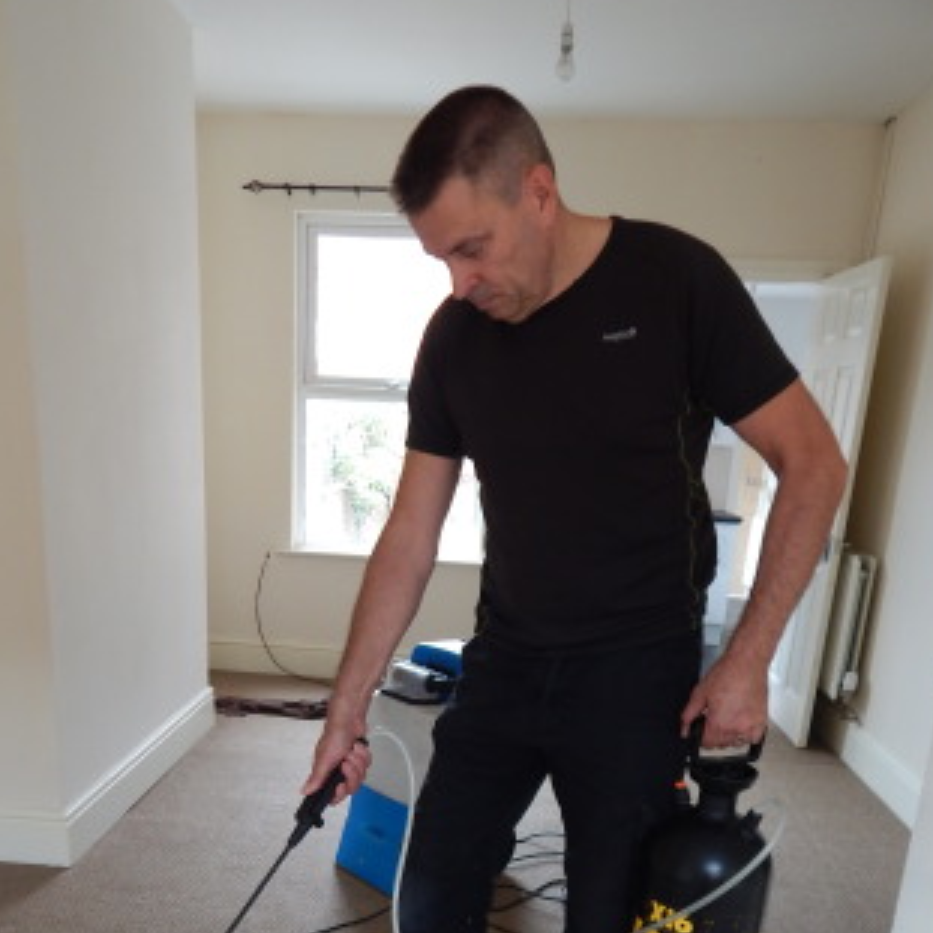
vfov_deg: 48.2
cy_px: 747
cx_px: 402
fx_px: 976
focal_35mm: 32
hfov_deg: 50.9
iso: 140
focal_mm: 4
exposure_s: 1/30
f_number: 3
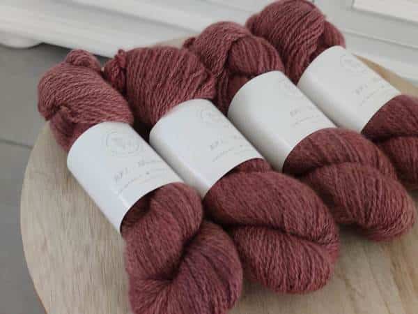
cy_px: 157
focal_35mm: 41
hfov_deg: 45.8
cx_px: 209
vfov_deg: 35.1
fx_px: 495
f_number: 2
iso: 404
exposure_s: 1/50
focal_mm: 8.16
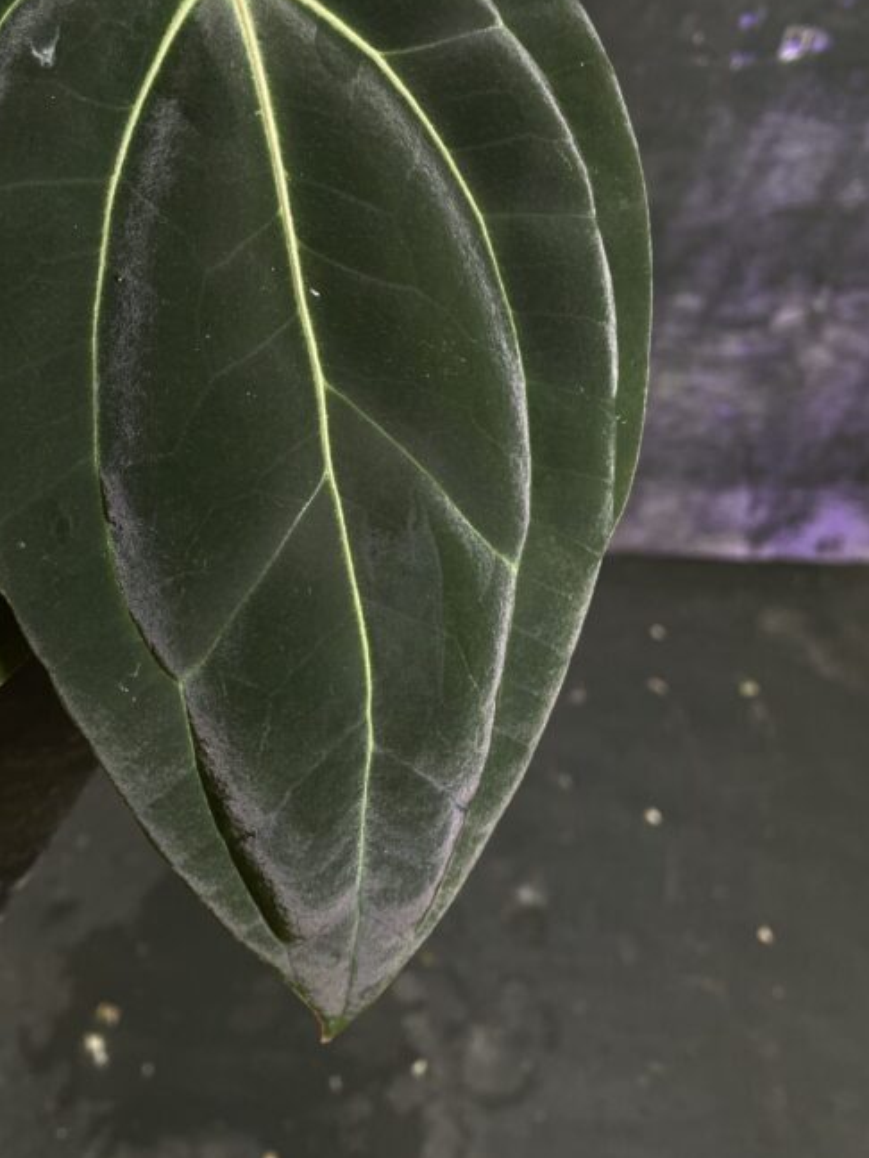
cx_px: 268
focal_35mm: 36
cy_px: 442
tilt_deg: -47.1
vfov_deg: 50.9
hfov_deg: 39.0
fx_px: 1205
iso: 100
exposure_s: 1/121
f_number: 1.8
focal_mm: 4.25
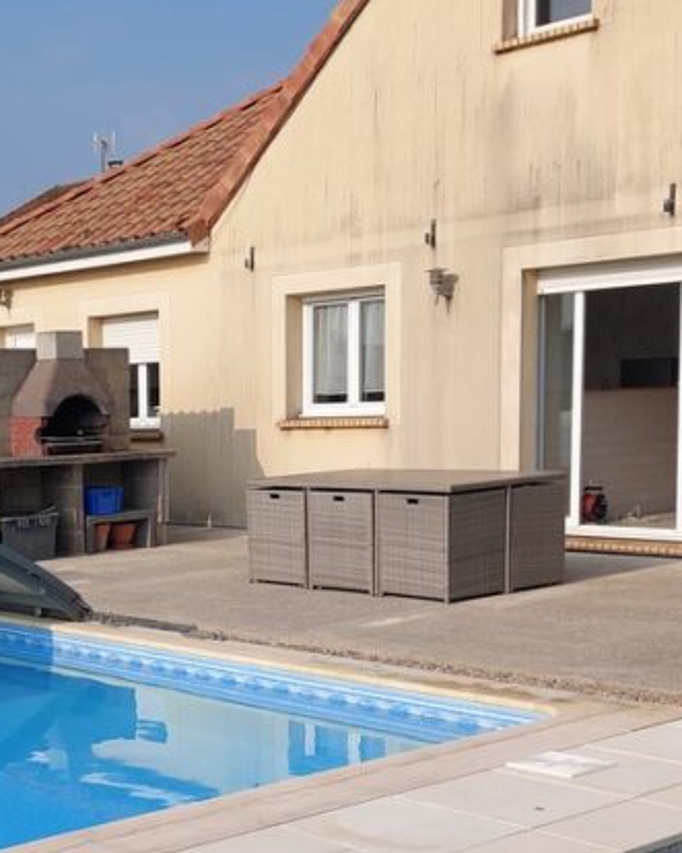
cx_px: -8
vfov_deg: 32.3
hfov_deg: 24.9
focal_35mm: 58
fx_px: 1464
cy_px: 560
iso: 25
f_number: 1.8
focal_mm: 5.23
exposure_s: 1/1353
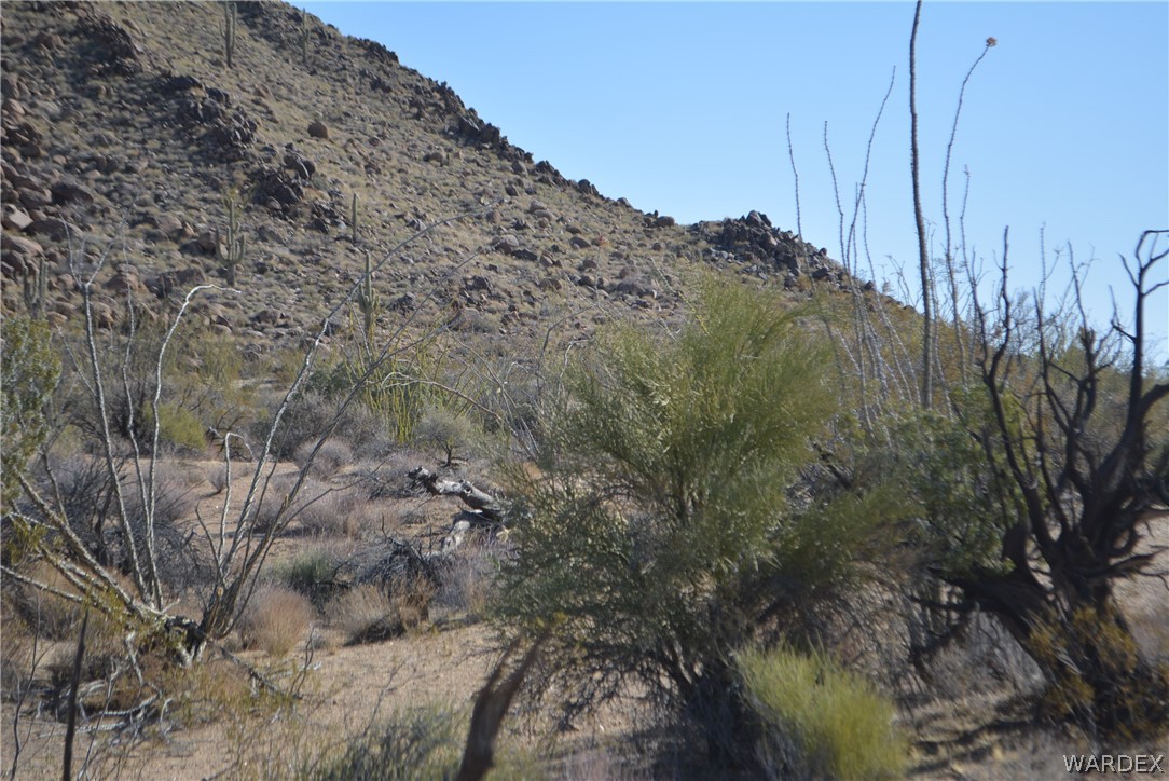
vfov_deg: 16.6
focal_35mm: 82
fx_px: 2680
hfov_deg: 24.6
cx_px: 584
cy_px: 390
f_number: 6.3
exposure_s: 1/1600
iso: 400
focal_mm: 55
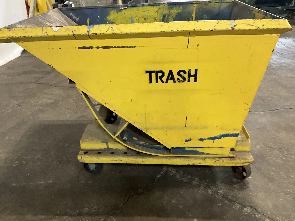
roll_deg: +2.6
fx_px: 247
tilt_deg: -28.7
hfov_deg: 61.7
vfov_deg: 48.2
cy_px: 110
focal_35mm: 29
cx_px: 148
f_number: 1.8
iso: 320
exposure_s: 1/40
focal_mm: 3
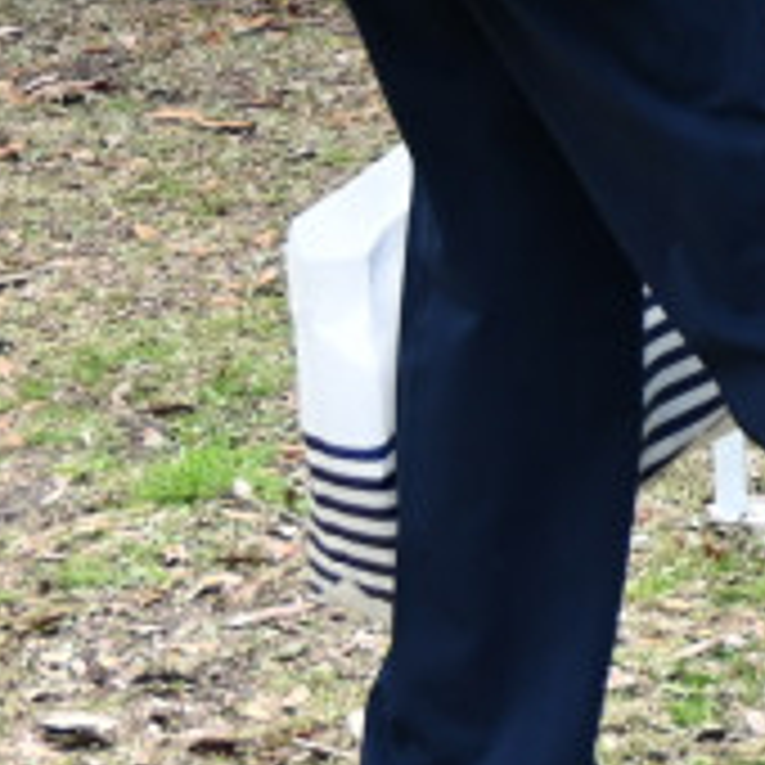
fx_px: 6301
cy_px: -112
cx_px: 1980
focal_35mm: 252
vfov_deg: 6.9
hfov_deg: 6.5
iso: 200
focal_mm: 35
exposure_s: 1/250
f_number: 4.5
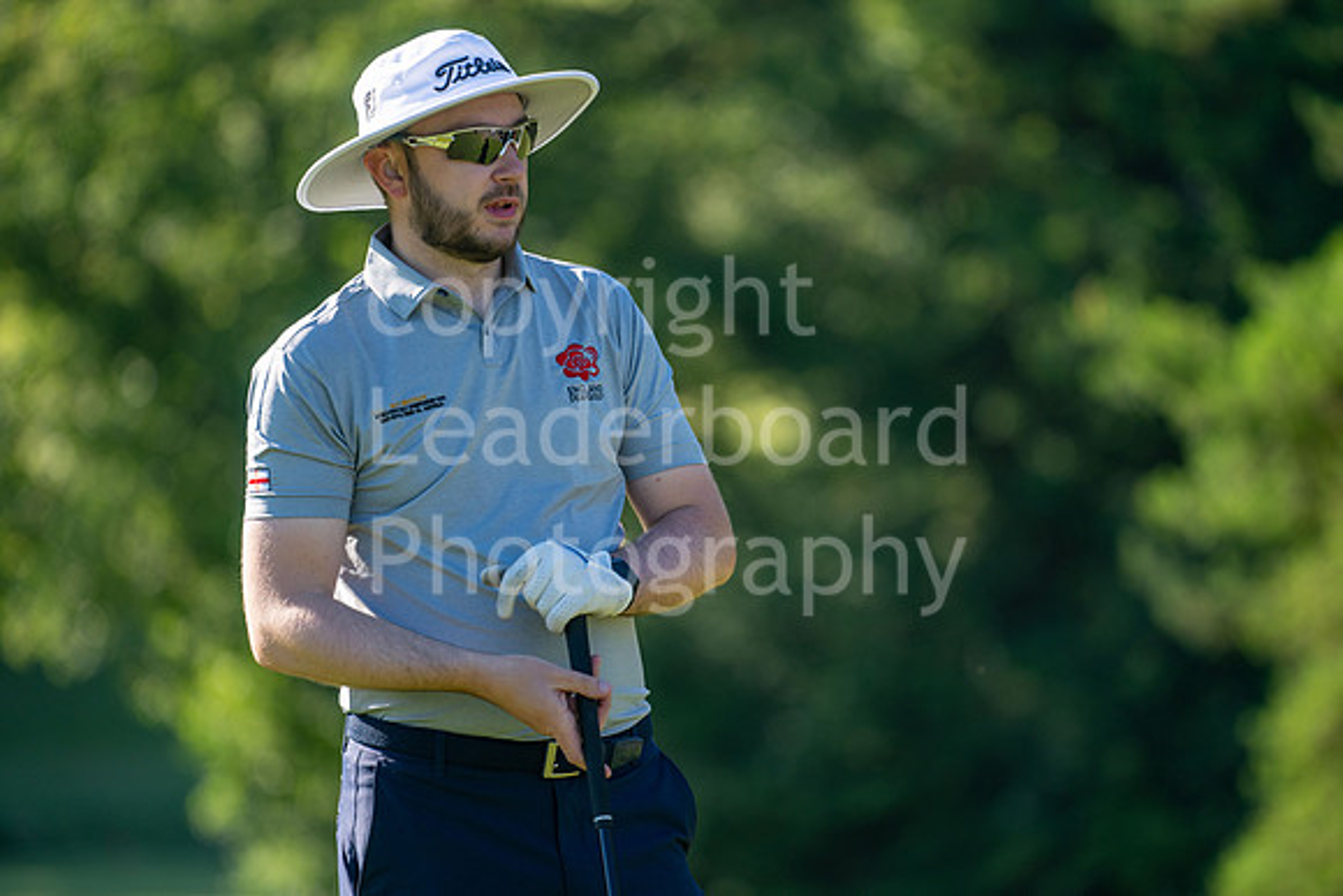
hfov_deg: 6.9
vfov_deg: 4.6
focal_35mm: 300
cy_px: 448
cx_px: 672
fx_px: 11194
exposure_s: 1/800
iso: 250
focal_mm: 300
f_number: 4.5
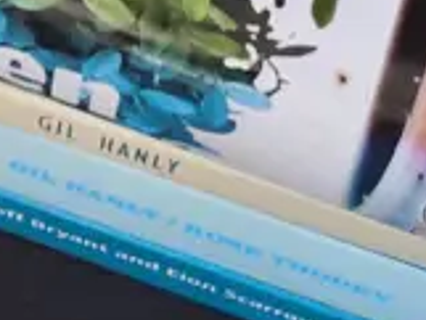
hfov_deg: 11.4
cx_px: 3
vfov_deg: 8.1
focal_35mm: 172
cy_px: -402
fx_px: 2118
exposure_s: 1/100
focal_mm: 2.87
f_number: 2
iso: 64
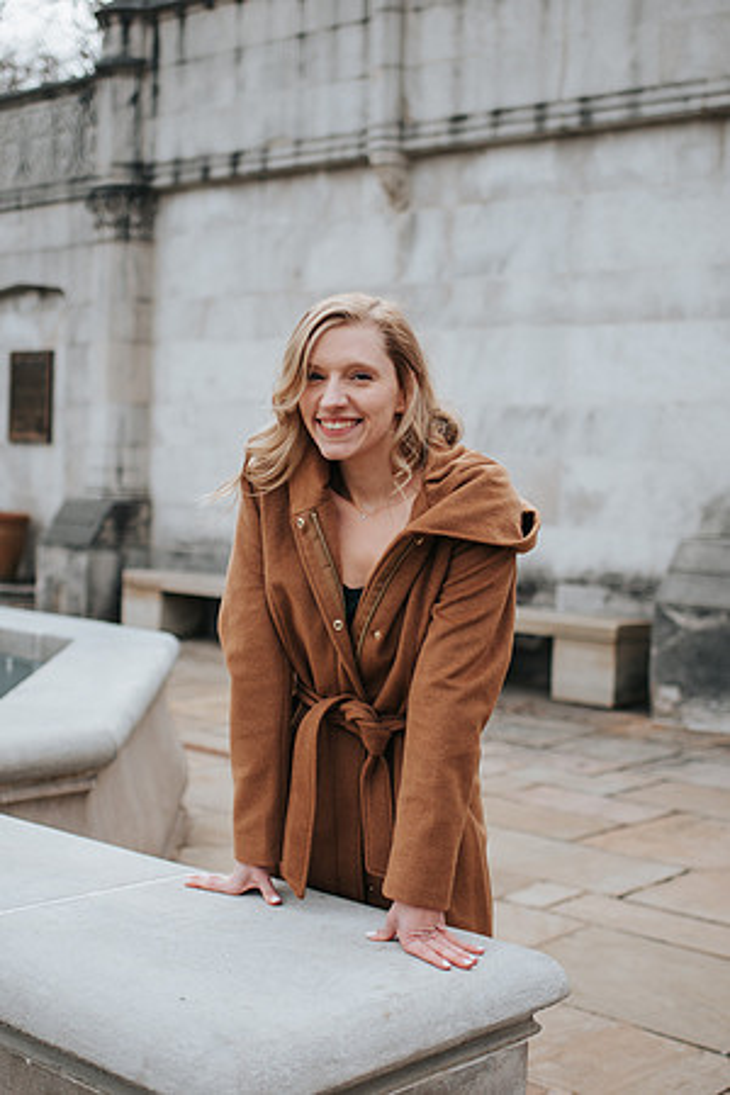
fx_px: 1595
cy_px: 548
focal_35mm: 52
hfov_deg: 25.8
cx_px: 355
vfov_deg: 37.9
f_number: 1.8
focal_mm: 35
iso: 100
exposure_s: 1/800
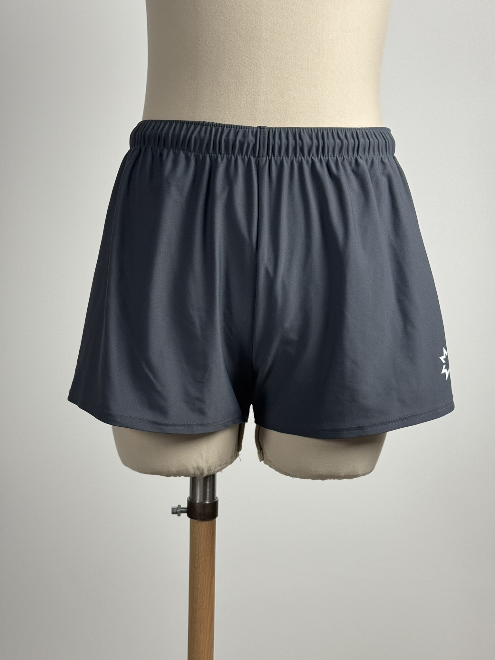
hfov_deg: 30.3
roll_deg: +0.5
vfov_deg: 39.7
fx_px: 915
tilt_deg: -4.8
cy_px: 330
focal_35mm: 48
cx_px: 248
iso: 100
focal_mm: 6.76
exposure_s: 1/100
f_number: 1.78
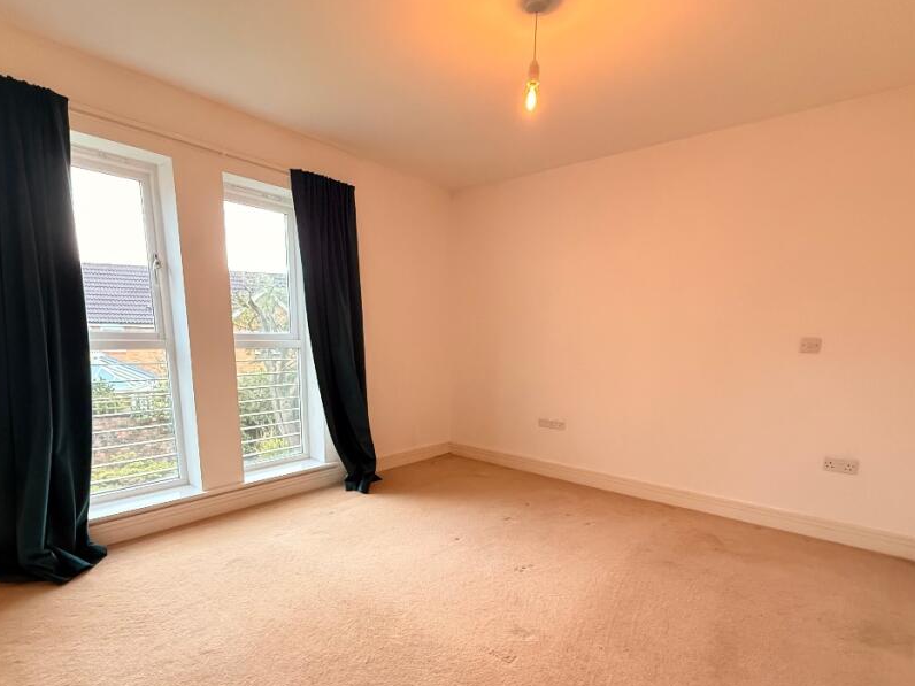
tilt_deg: -12.1
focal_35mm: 18
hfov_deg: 87.7
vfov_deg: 70.3
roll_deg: -1.2
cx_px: 448
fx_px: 476
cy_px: 434
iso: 640
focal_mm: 2.22
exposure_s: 1/50
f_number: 2.2
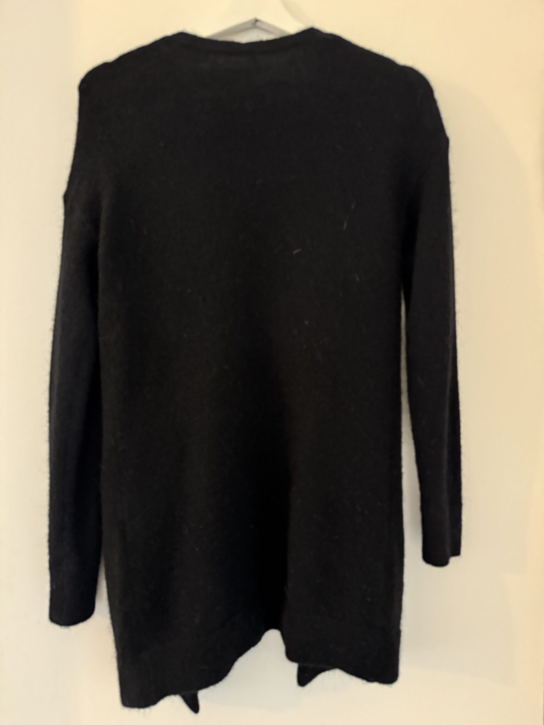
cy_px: 362
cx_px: 272
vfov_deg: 71.6
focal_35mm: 24
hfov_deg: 56.8
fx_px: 503
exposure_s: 1/30
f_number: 1.78
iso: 1250
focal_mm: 6.76
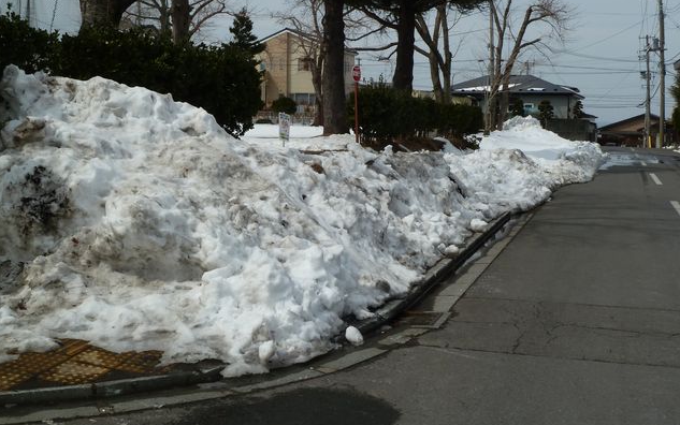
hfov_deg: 44.4
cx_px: 337
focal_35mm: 45
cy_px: 201
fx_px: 834
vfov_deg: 28.6
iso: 80
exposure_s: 1/640
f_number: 5.6
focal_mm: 6.9
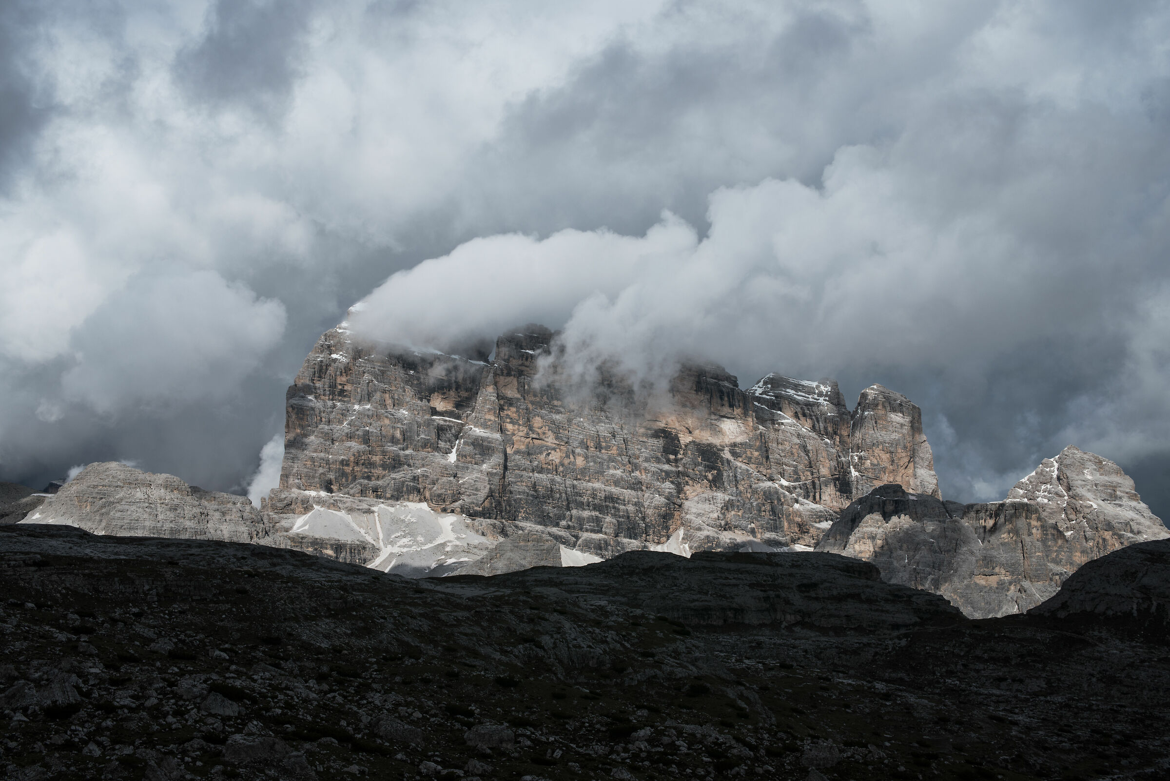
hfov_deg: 38.2
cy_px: 390
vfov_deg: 26.0
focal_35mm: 52
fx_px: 1691
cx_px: 585
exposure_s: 1/160
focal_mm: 52
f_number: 11
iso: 160
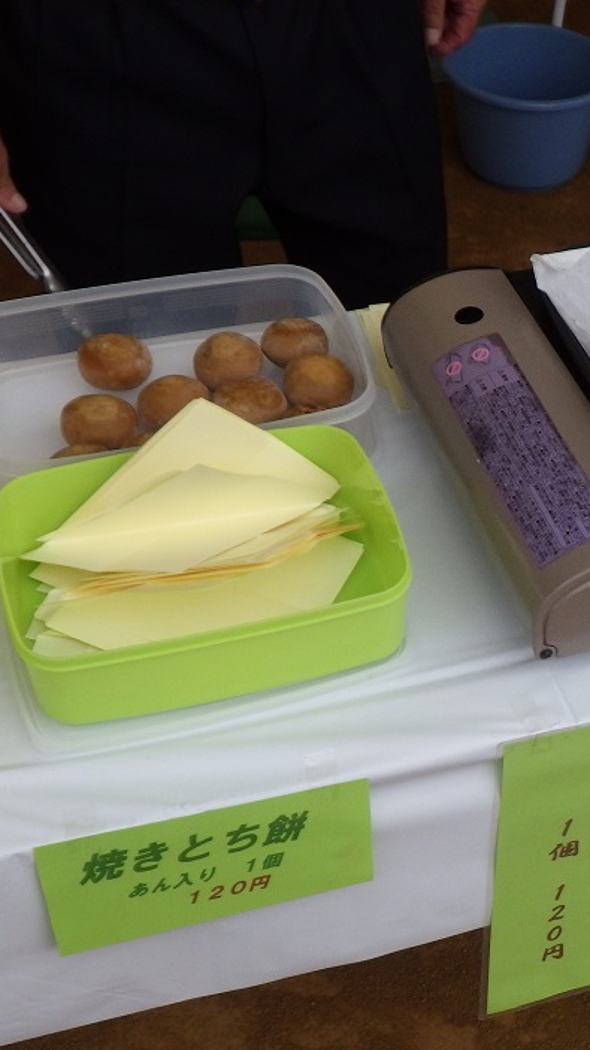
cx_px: 515
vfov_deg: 41.1
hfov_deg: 23.4
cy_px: 635
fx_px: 1392
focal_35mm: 50
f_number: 3.5
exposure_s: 1/45
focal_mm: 5
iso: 160
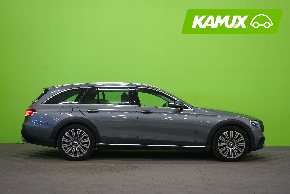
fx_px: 362
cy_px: 97
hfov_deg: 43.6
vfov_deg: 29.9
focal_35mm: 45
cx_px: 145
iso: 400
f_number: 5
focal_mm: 45
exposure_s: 1/10
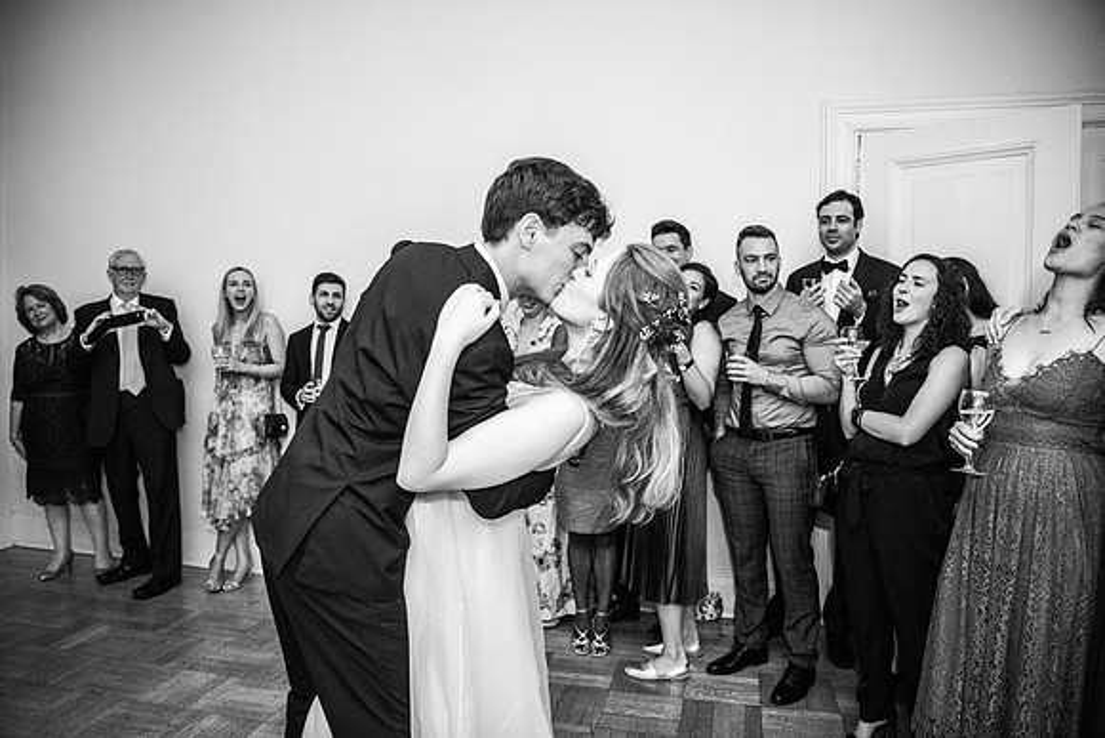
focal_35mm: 24
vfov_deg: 53.2
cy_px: 369
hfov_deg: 73.7
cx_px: 552
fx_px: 737
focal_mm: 24
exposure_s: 1/125
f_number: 2.8
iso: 2500
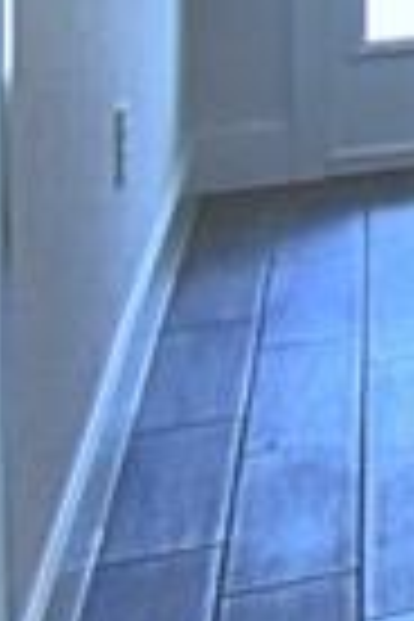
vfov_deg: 16.4
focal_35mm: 111
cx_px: 2160
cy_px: -378
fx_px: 1915
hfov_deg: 6.1
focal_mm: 10
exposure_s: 1/100
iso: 400
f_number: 4.5
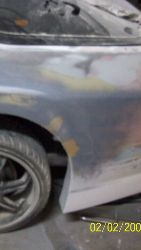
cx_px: 3
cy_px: 125
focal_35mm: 54
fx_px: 359
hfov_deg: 21.5
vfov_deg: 38.5
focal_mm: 6.2
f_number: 2.8
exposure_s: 1/8
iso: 163
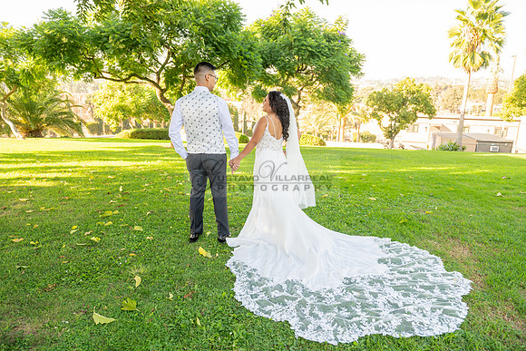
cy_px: 176
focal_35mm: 24
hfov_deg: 73.7
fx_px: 351
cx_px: 263
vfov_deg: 53.2
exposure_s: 1/200
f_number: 4.5
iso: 200
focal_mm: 24
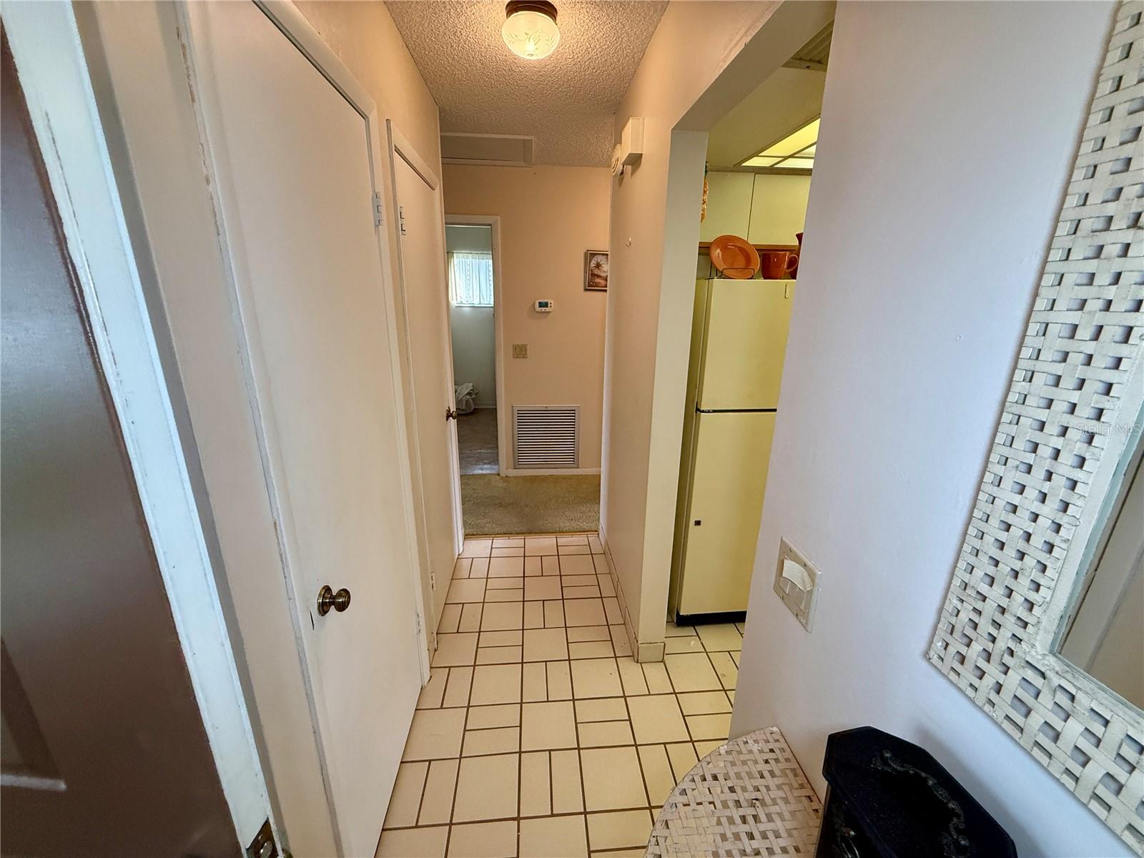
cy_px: 429
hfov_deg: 102.1
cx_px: 572
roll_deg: -0.4
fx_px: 463
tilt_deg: -16.6
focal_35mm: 14
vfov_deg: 85.7
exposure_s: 1/120
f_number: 2.2
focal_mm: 2.22
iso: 320
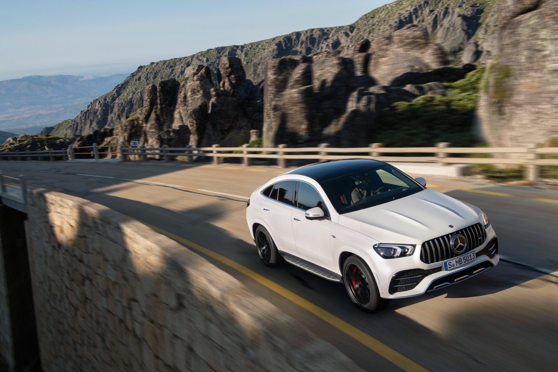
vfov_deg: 27.0
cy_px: 186
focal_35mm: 50
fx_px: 775
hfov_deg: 39.6
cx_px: 279
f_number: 11
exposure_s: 1/200
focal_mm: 50
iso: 100
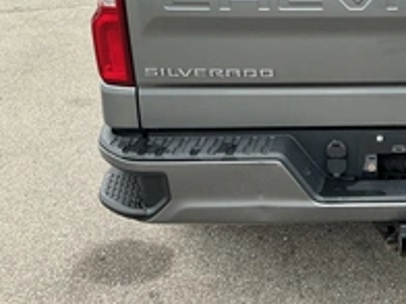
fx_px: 669
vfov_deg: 24.8
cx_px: 398
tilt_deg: -13.9
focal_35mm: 57
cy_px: 23
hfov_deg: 31.5
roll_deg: +0.8
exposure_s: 1/657
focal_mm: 3
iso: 25
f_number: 1.8
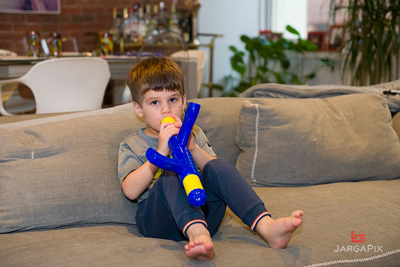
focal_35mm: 60
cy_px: 124
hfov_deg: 33.4
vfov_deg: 22.6
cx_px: 200
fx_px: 666
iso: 1000
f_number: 3.2
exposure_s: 1/125
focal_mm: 56
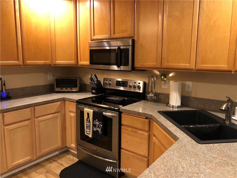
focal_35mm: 28
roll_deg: -0.6
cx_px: 118
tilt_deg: -9.3
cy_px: 89
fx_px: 192
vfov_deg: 49.7
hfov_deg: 63.4
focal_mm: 4
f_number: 1.8
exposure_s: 1/15
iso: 100
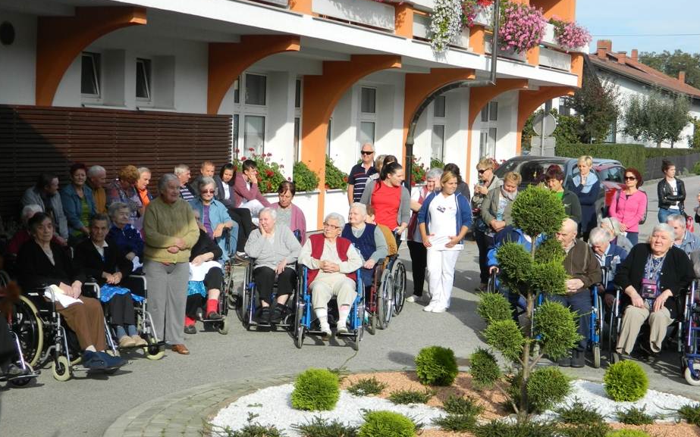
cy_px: 257
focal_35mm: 67
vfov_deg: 19.4
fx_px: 1278
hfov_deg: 30.6
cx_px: 334
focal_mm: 10.2
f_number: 3.8
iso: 80
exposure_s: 1/400
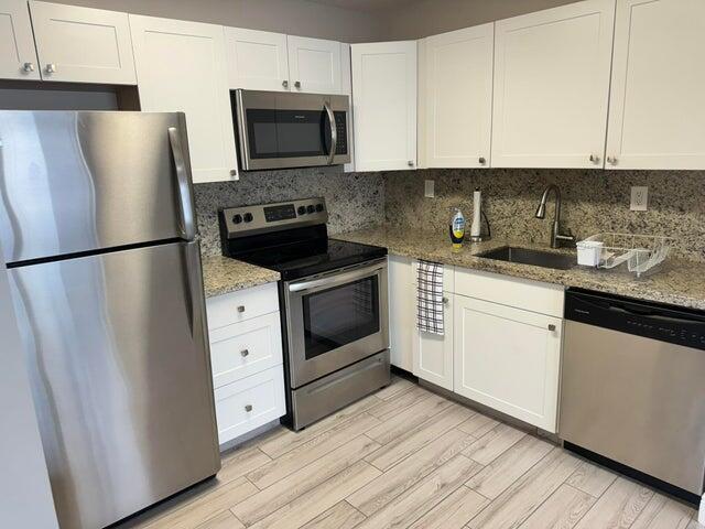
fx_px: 489
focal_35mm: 24
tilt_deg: -13.4
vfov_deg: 56.8
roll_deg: +1.5
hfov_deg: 71.6
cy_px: 264
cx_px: 352
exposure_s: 1/120
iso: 160
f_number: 1.78
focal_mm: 6.76
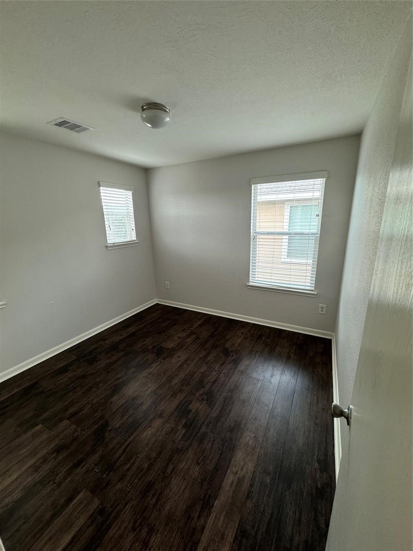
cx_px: 206
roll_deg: +1.6
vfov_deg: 102.1
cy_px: 276
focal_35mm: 14
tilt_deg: -14.5
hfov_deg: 85.7
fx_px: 223
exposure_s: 1/120
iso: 200
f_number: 2.2
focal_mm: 2.22
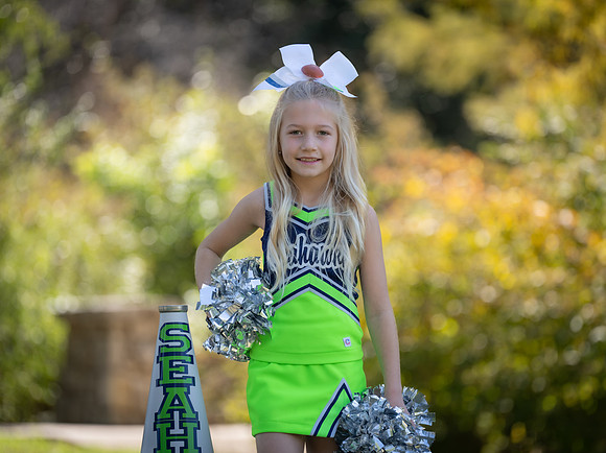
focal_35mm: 194
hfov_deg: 10.2
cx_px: 313
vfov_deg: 7.7
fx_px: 3386
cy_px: 246
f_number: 2.8
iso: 100
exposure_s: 1/500
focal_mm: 165
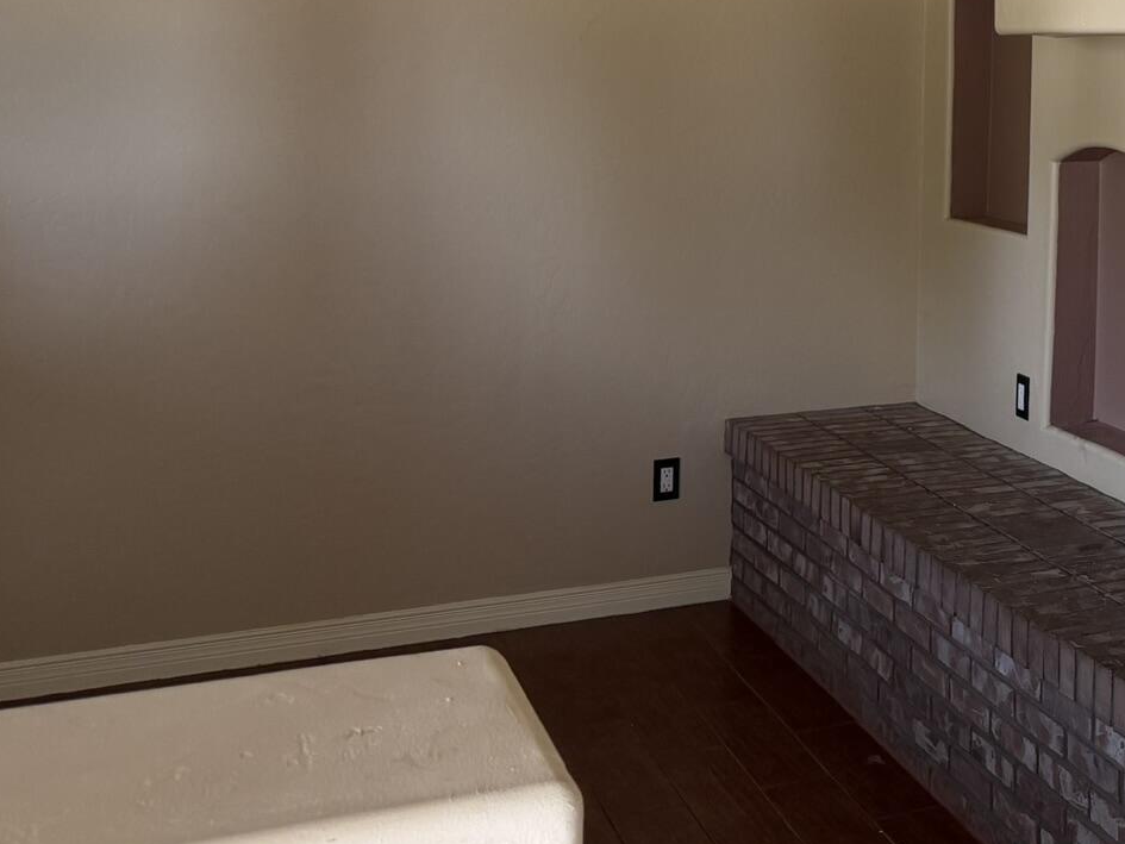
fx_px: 1690
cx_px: 1173
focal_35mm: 52
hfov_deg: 33.1
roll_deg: -0.1
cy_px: 79
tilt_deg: -0.6
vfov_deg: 27.0
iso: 200
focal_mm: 6.76
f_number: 1.78
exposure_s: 1/92
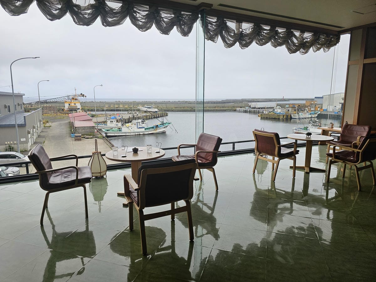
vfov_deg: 58.9
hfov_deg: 73.9
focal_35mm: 23
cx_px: 188
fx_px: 250
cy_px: 141
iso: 16
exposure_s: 1/467
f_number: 1.7
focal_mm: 6.3
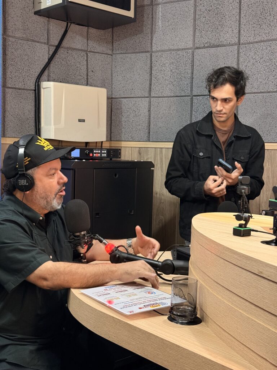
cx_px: 138
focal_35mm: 48
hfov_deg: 30.3
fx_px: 512
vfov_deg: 39.7
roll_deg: -1.6
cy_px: 185
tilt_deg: -3.0
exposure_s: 1/40
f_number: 1.78
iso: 320
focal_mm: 6.76
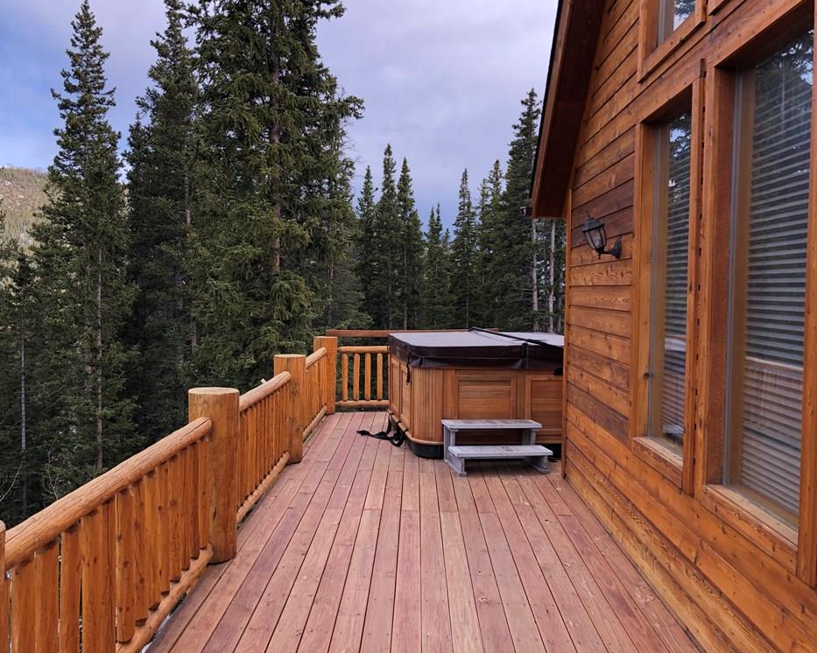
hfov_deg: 58.7
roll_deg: -0.4
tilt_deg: -2.4
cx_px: 378
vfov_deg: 48.5
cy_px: 319
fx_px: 725
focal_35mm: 30
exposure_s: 1/217
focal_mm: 3.99
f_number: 1.8
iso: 20
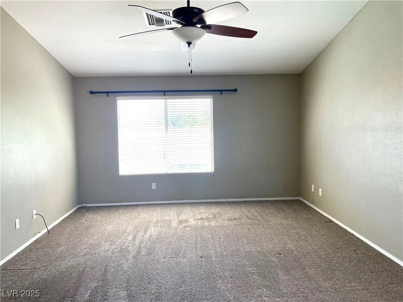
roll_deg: +1.1
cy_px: 151
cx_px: 202
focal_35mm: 26
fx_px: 303
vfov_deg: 53.1
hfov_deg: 67.3
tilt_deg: -2.9
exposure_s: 1/121
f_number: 1.6
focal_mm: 4.2
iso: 64
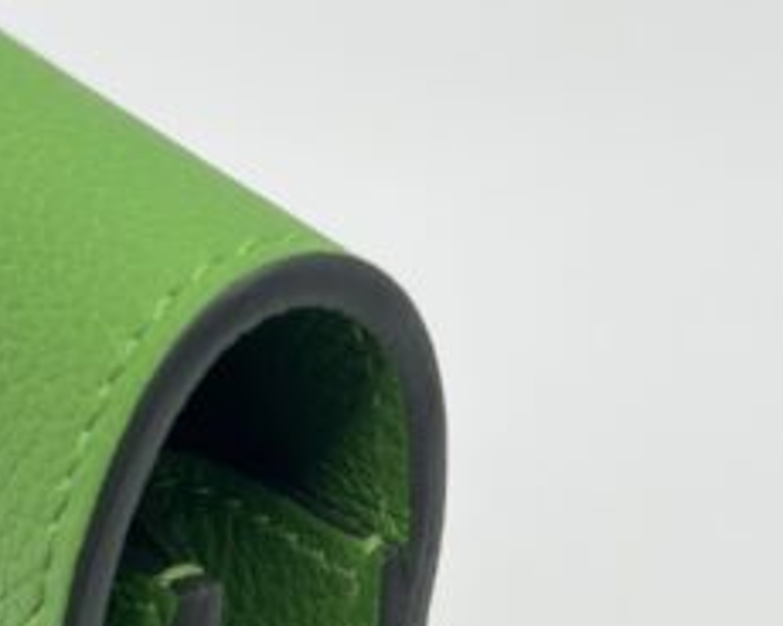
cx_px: 126
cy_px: 432
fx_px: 2619
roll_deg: +0.8
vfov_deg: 13.6
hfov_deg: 16.8
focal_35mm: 113
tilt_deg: -38.5
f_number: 1.5
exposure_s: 1/122
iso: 32
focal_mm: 5.7
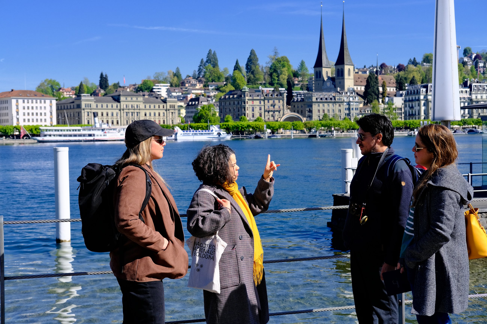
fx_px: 717
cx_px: 244
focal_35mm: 53
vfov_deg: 25.5
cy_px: 162
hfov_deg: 37.5
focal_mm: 35
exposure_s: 1/850
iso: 320
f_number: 5.6
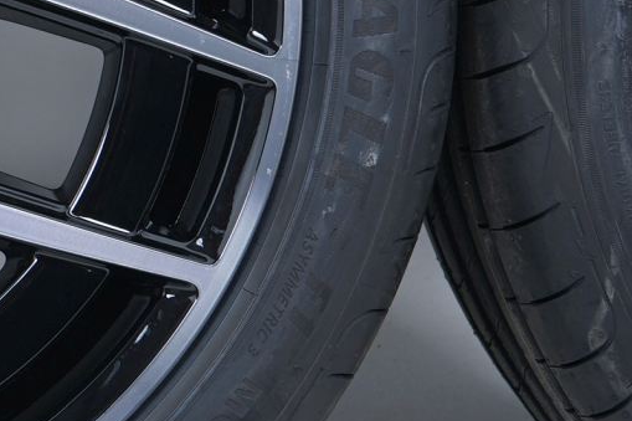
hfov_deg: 11.0
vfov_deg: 7.6
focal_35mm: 181
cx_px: -302
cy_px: 9
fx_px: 3176
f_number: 7.1
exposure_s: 1/125
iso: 250
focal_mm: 48
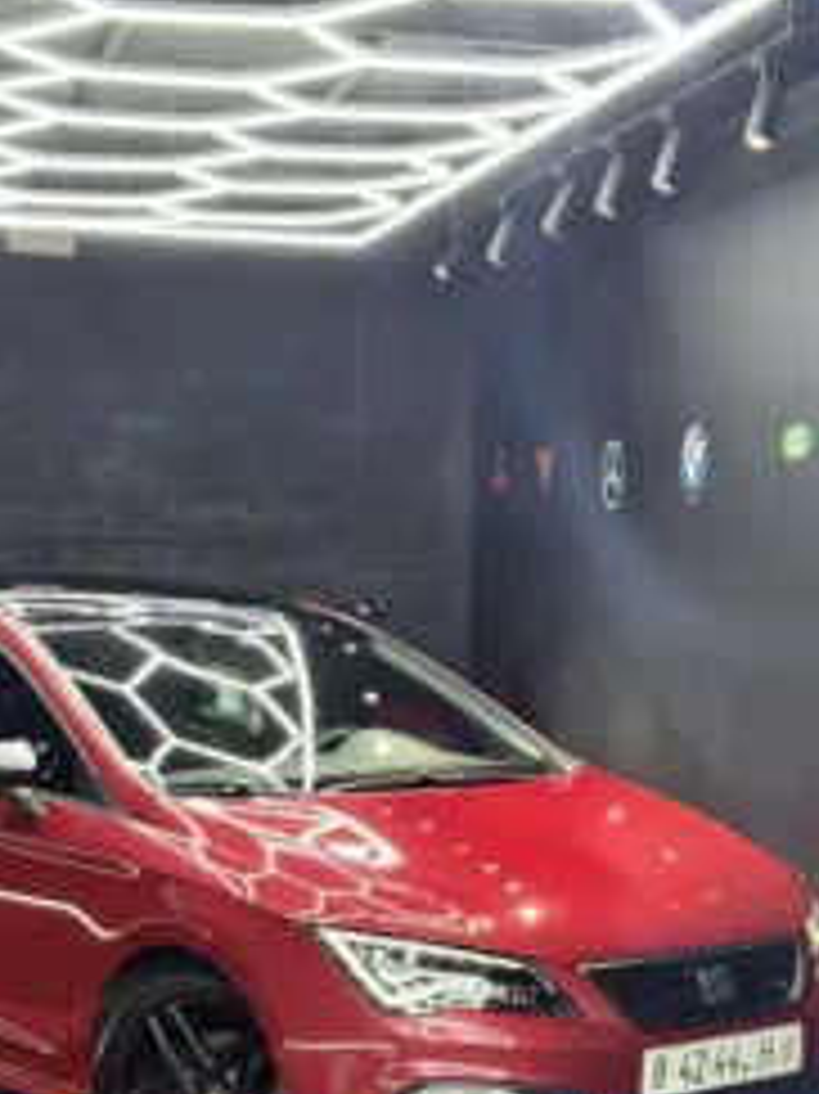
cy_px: 801
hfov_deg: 18.6
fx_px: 2494
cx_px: 274
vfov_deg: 24.5
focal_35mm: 79
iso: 160
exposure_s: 1/50
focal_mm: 6.76
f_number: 1.78
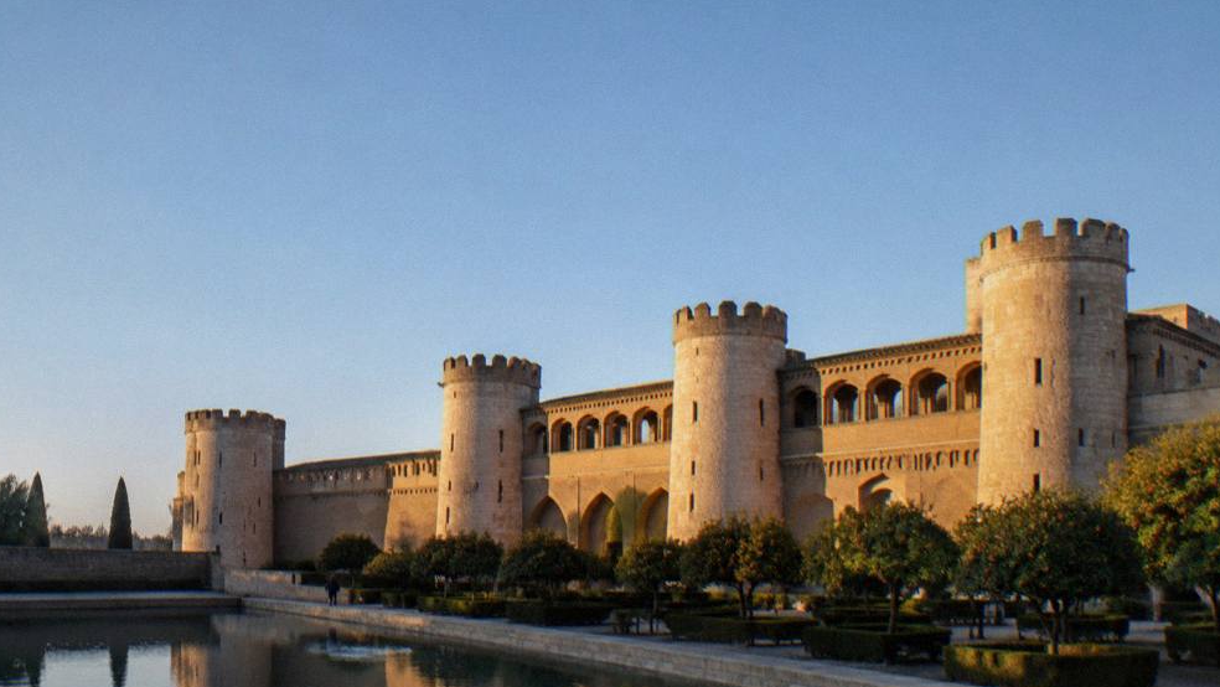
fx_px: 1618
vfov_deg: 24.0
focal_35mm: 50
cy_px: 384
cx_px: 608
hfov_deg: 41.3
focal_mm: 47
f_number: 7.1
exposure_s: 1/640
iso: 500
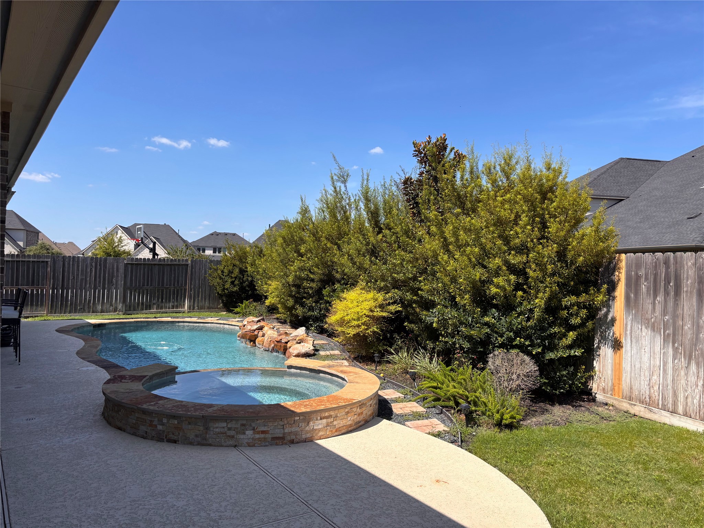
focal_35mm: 26
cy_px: 264
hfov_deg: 67.3
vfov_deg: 53.1
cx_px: 352
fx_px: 529
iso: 50
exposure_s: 1/2778
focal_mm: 5.96
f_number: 1.6
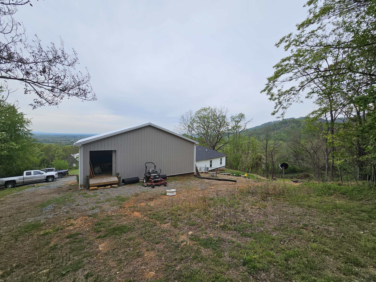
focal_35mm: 13
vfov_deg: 89.9
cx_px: 188
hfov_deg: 106.2
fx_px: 141
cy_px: 141
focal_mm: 2.2
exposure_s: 1/1645
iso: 50
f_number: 2.2
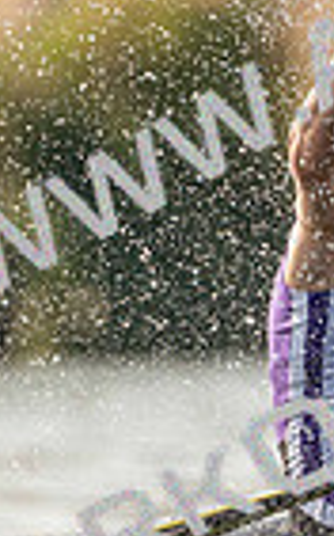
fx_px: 31141
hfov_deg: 0.6
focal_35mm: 2136
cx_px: 406
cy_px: 306
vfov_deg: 1.0
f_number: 4
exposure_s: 1/3200
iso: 200
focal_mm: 508.4
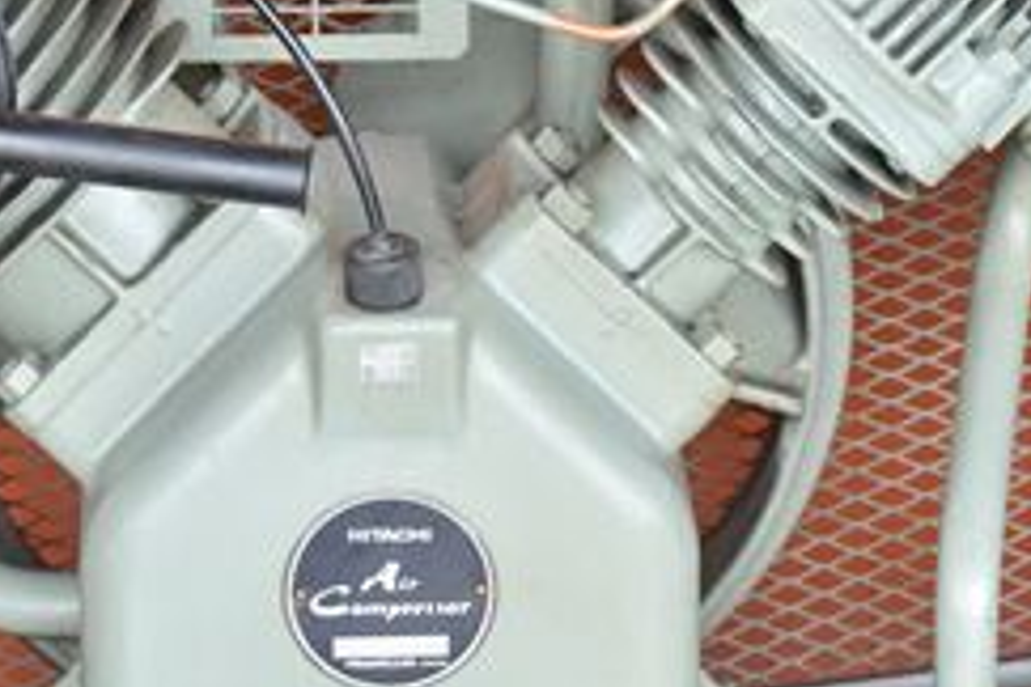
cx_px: 437
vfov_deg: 6.5
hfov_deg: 9.8
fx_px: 6014
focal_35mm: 210
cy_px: 394
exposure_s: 1/125
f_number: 6.3
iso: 1250
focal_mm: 68
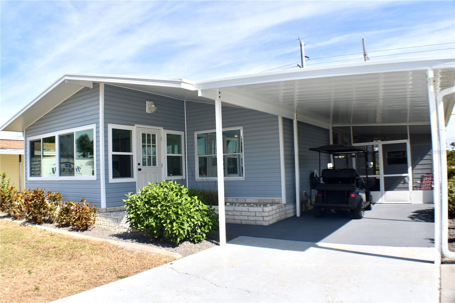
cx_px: 228
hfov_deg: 55.1
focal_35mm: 34
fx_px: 436
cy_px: 152
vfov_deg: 38.3
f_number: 9
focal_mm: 23
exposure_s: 1/200
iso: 100
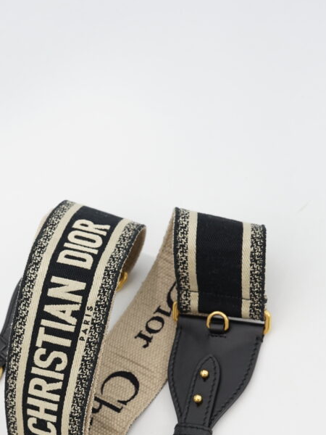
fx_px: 1030
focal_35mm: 82
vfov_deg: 23.4
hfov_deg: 18.0
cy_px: 368
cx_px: 120
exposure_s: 1/13
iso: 640
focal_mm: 50
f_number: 6.3
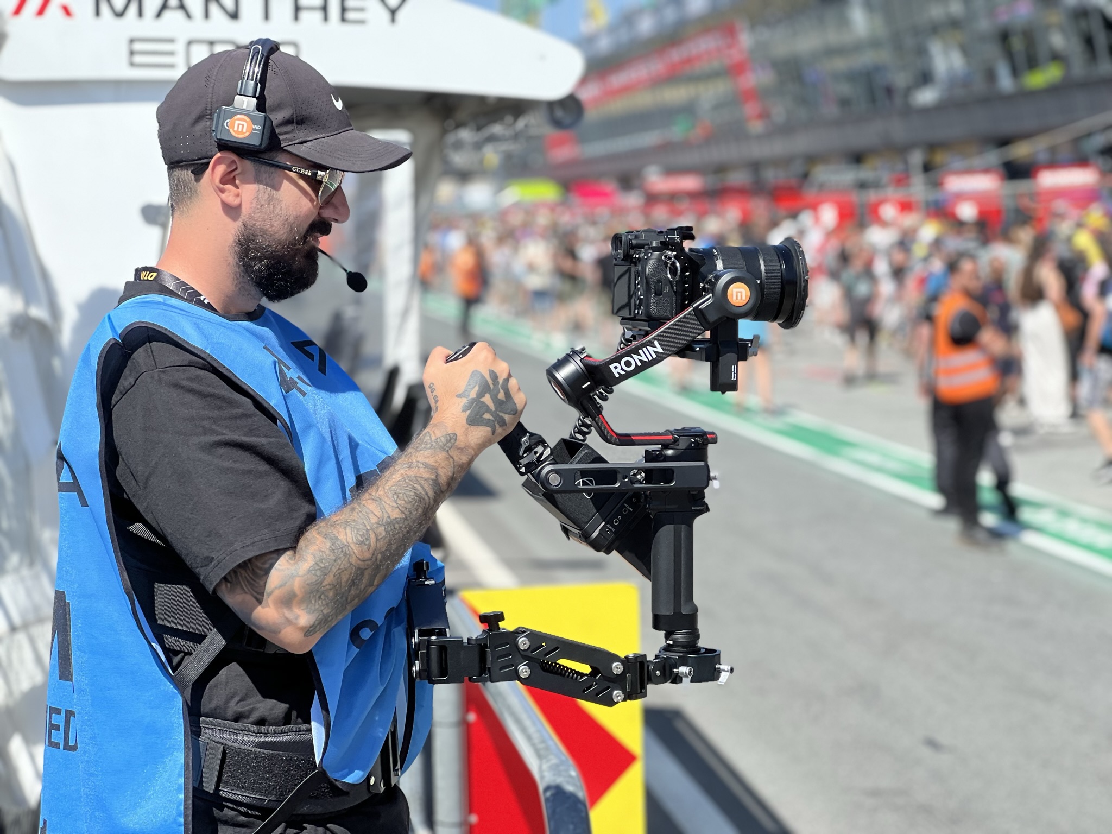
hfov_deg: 25.3
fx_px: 2474
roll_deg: +2.5
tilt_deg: -4.1
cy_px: 417
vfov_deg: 19.1
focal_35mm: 77
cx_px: 556
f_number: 2.8
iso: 32
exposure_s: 1/483
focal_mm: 9
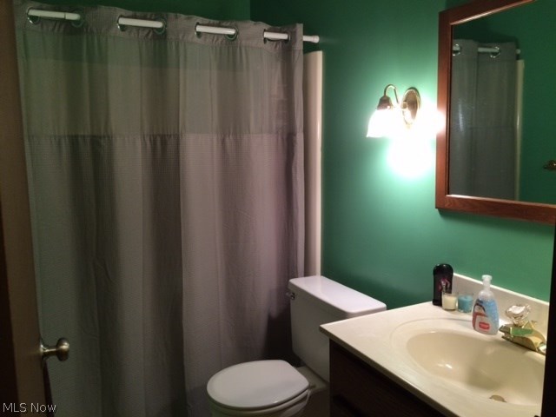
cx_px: 278
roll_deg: -0.4
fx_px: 466
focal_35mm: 29
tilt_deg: -8.8
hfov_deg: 61.7
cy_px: 208
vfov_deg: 48.2
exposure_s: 1/30
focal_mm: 4.15
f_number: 2.2
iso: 100
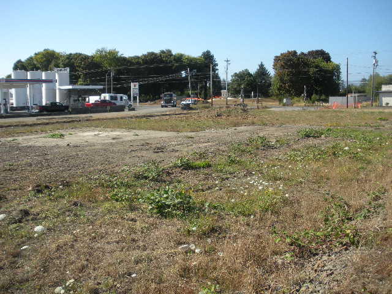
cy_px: 147
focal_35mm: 36
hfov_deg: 51.4
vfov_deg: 39.7
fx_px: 408
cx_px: 196
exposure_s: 1/592
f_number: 3.5
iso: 88
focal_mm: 6.3
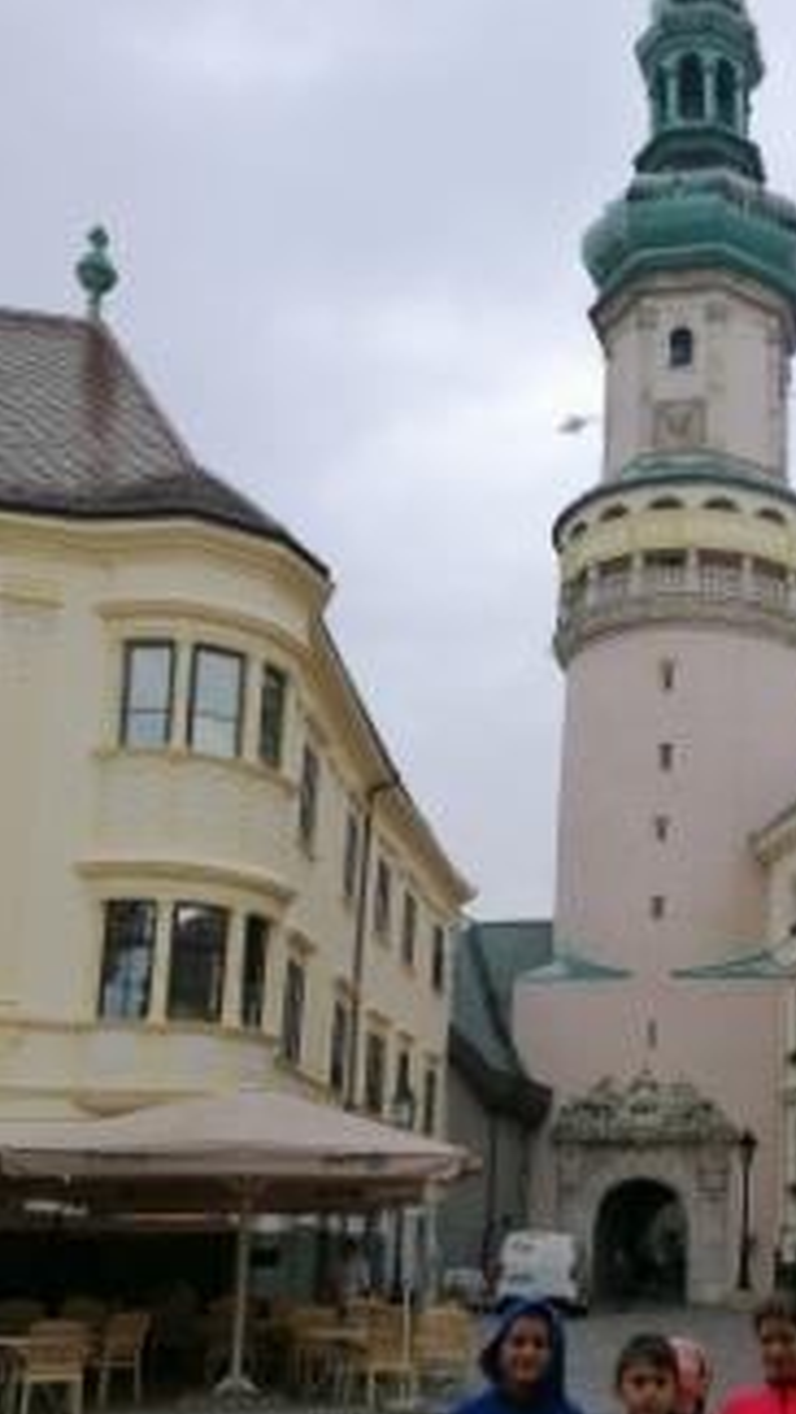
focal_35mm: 42
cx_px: 726
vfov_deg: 47.4
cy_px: 966
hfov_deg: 27.3
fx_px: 1575
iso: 50
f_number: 1.8
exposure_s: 1/208
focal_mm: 4.75
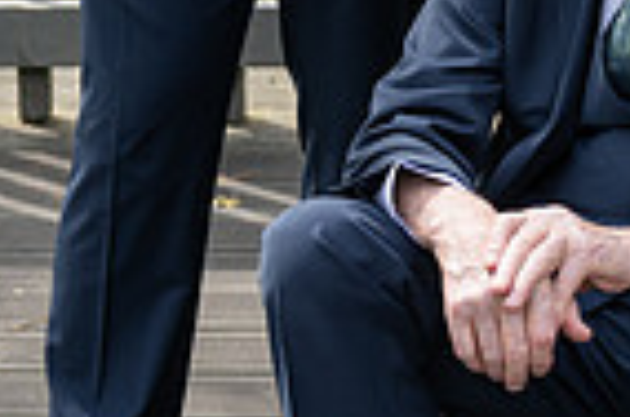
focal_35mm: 246
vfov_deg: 5.5
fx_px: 4295
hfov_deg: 8.3
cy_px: -397
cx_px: 874
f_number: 5.6
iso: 125
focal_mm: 60
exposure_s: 1/200
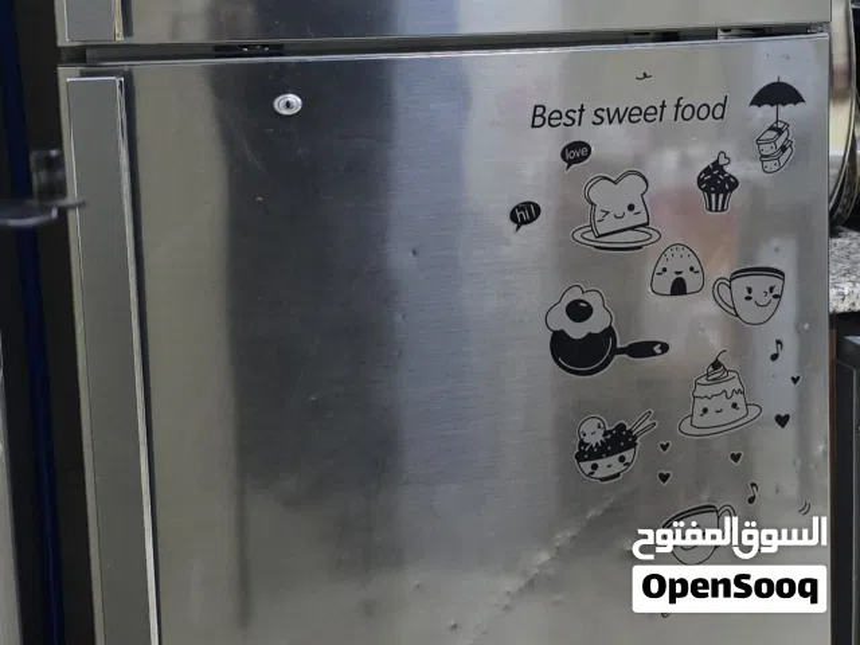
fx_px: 571
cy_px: 322
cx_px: 430
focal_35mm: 23
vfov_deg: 58.9
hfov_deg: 73.9
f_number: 1.7
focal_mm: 6.3
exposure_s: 1/101
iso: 1000
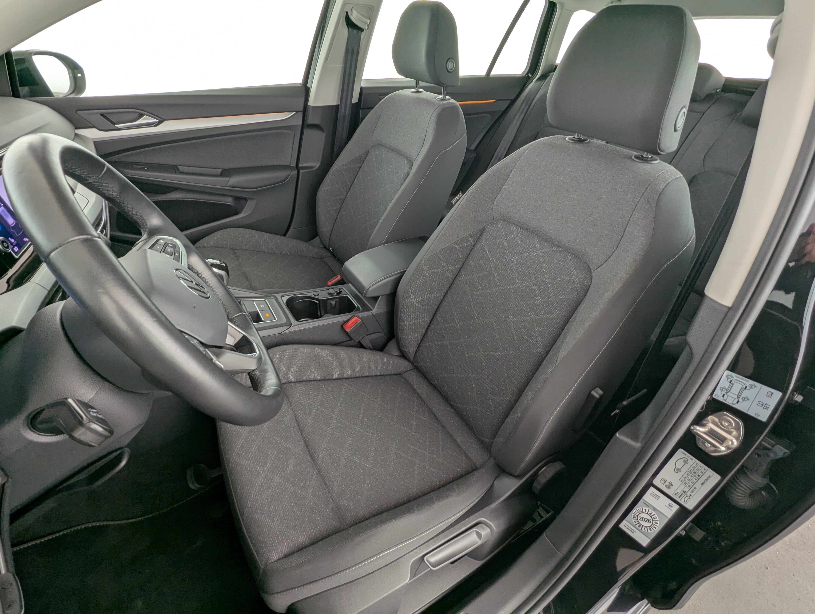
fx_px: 377
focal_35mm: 16
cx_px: 408
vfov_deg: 78.2
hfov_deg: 94.4
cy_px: 307
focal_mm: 2.35
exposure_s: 1/32.8
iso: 54
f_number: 2.2
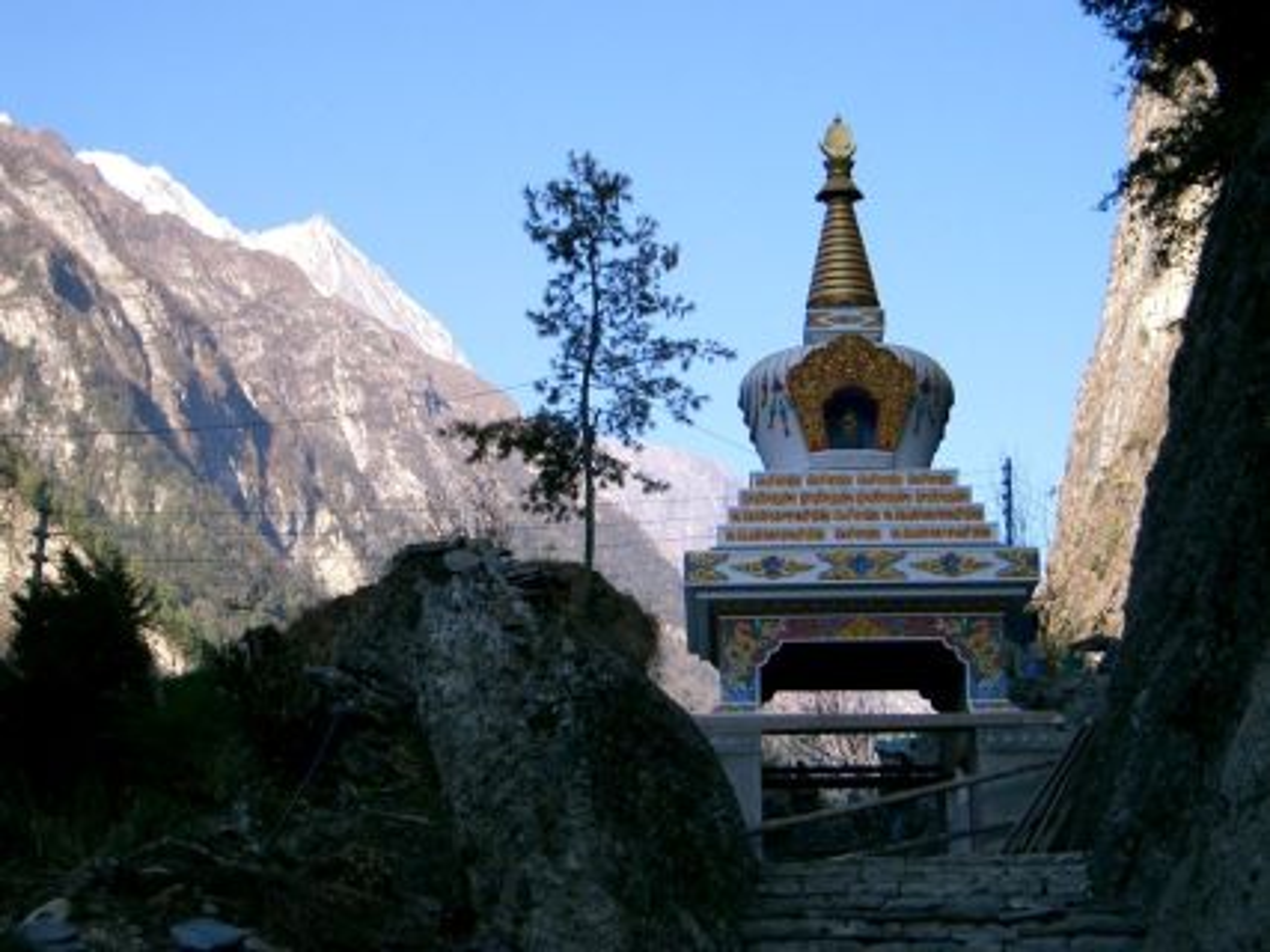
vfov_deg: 26.5
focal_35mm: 55
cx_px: 635
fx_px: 2017
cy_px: 476
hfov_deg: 34.9
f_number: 3.3
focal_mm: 11.4
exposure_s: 1/640
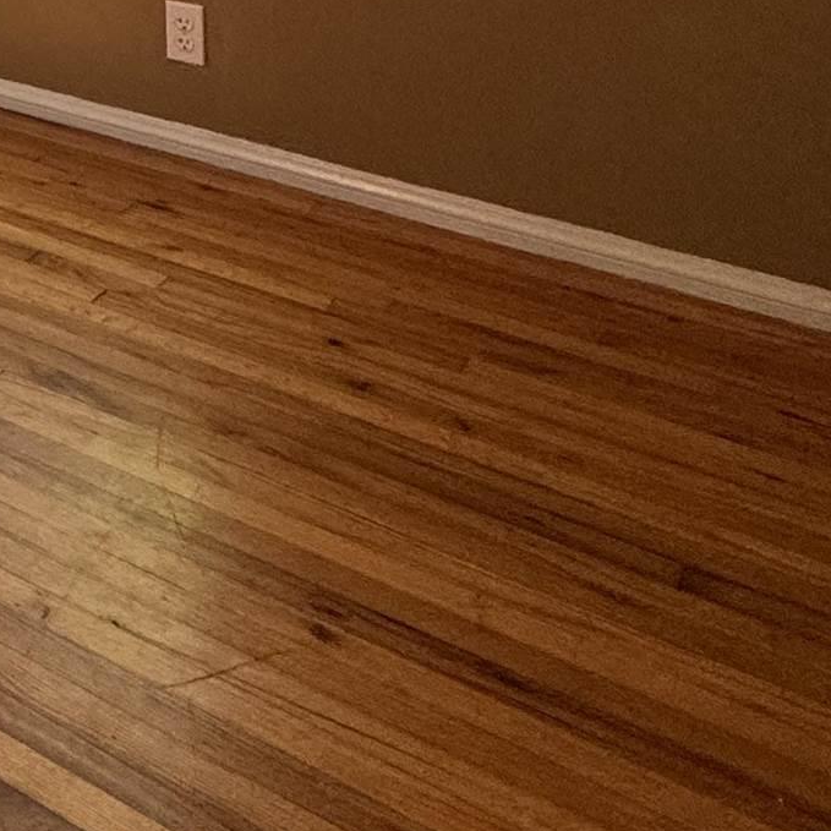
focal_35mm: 56
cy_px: -408
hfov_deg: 22.2
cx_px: -559
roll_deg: +1.2
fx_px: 1521
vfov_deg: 24.2
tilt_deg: -1.7
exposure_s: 1/120
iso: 200
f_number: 2.2
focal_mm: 2.22
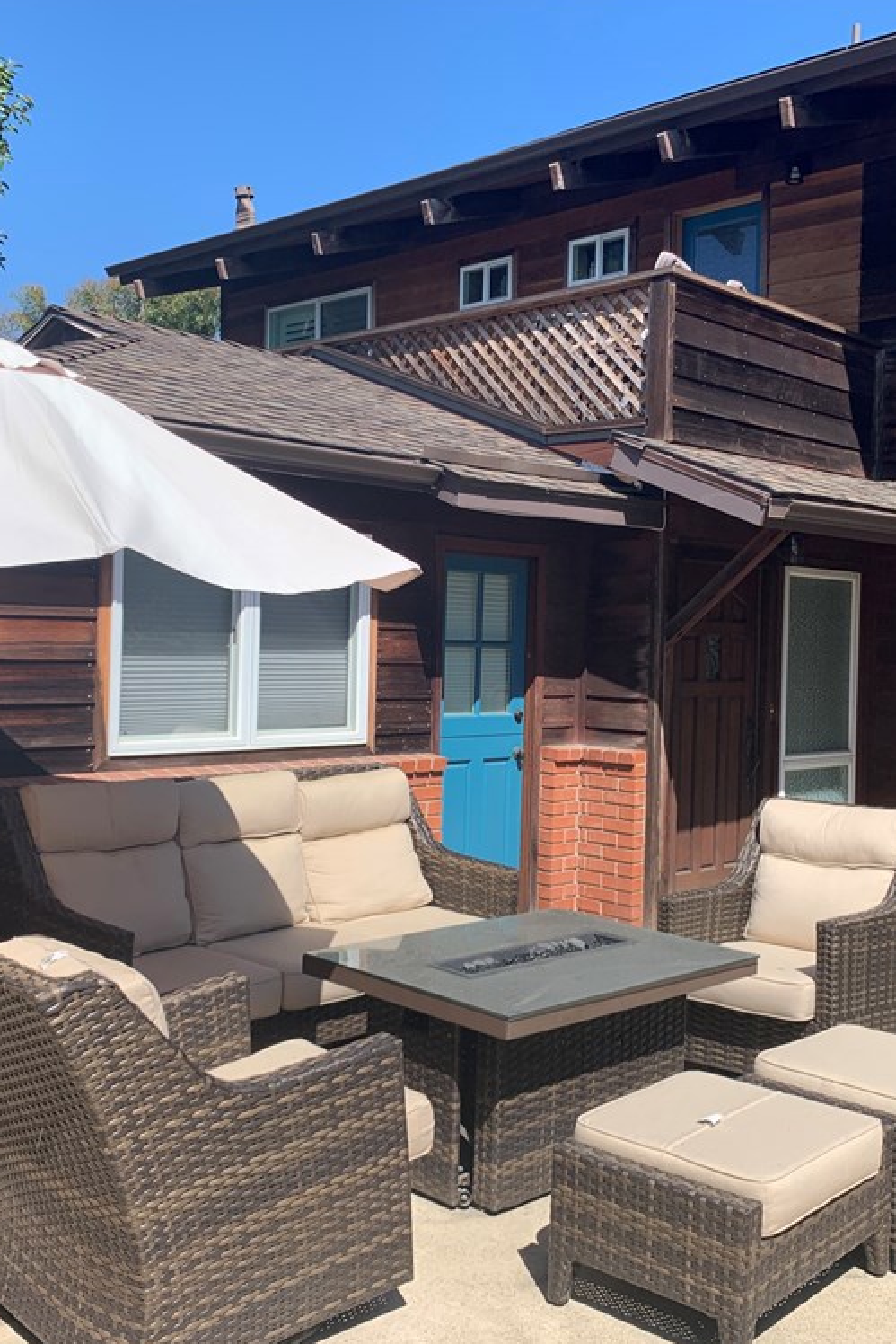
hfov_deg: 36.0
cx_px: 460
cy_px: 672
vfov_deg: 51.9
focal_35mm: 37
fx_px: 1381
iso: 25
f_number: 1.8
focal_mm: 4.25
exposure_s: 1/1610
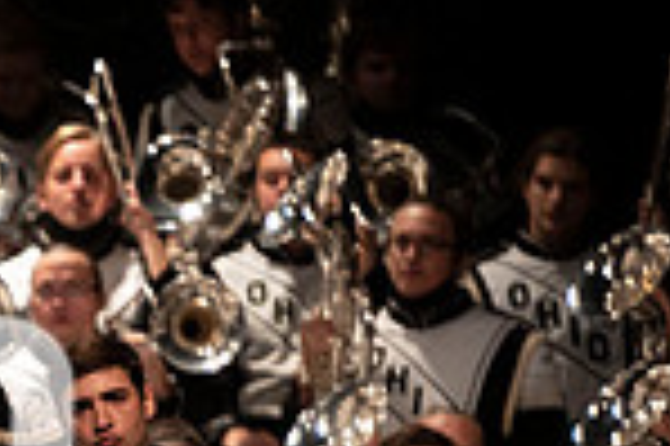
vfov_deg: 1.8
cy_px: 527
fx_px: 14463
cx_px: -265
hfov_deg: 2.6
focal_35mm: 778
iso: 2500
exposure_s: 1/500
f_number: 2.8
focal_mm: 200
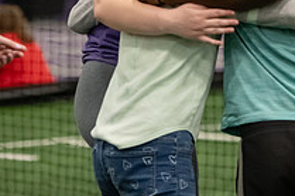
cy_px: -40
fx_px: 2636
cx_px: 270
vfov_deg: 4.3
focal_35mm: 322
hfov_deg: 6.4
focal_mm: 116
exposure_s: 1/320
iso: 4000
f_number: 3.2
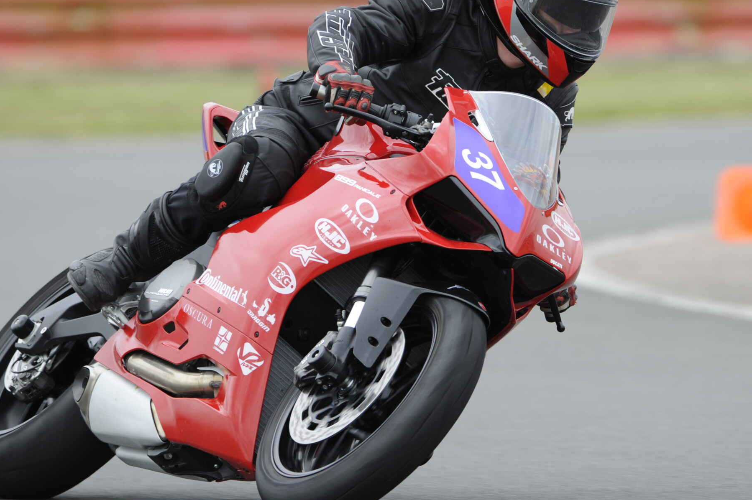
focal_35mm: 712
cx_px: 401
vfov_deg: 1.9
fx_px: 14862
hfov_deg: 2.9
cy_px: 198
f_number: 5.6
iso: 200
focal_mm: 500
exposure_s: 1/400
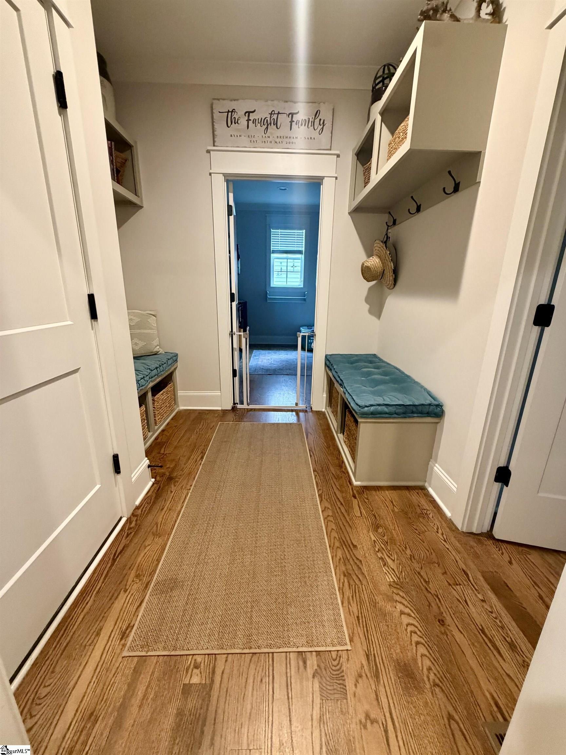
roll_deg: -0.7
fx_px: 305
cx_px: 283
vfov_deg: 102.1
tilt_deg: -15.0
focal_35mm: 14
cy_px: 378
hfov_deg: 85.7
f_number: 2.2
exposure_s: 1/60
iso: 320
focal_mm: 2.22
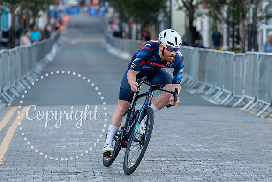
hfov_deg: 10.0
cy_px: 73
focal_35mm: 206
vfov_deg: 6.7
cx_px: 191
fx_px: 1555
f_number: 3.2
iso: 500
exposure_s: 1/800
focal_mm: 132
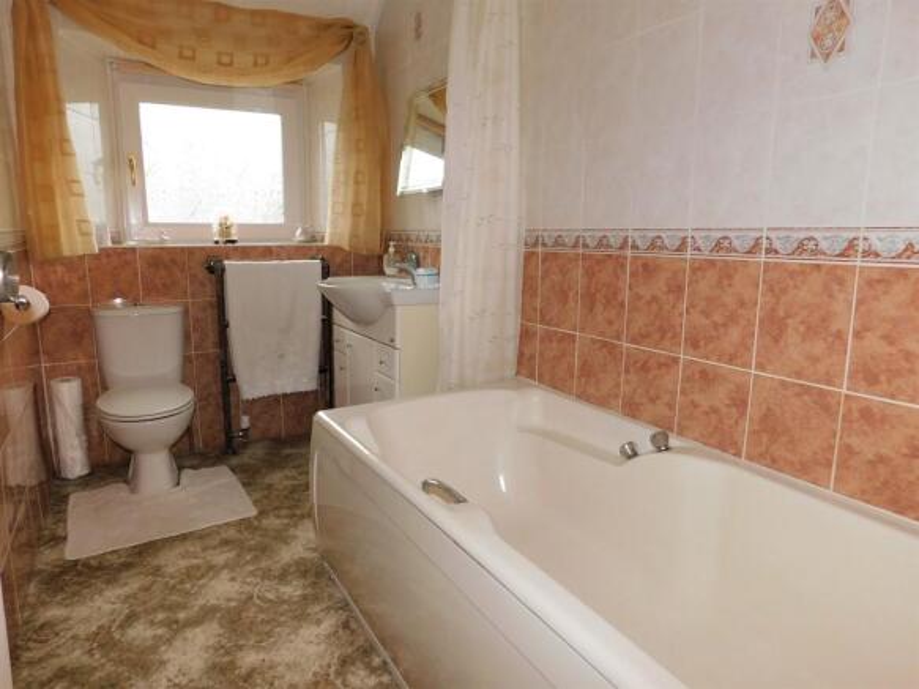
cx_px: 460
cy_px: 344
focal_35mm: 23
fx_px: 610
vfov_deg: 58.9
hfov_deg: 73.9
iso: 200
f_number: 3
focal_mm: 4
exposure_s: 1/30
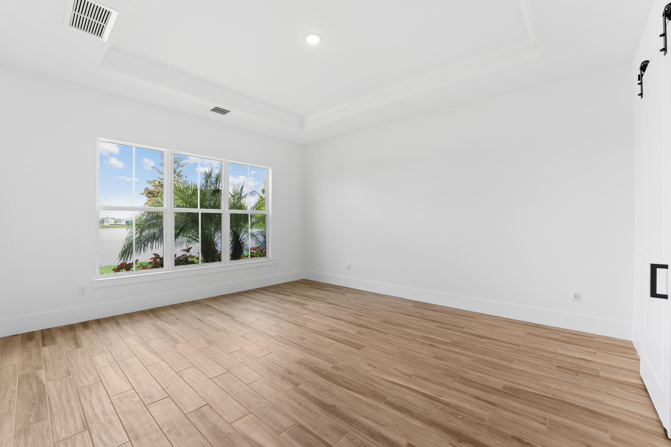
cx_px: 336
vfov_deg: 78.8
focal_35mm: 15
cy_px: 224
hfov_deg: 101.9
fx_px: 272
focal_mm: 14.6
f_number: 8
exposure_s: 1/10
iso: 200
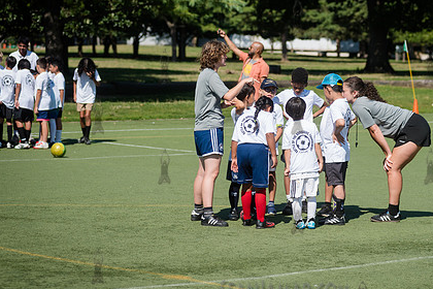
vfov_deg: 9.9
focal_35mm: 138
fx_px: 1660
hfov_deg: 14.8
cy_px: 116
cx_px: 297
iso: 200
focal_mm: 100
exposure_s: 1/2500
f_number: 4
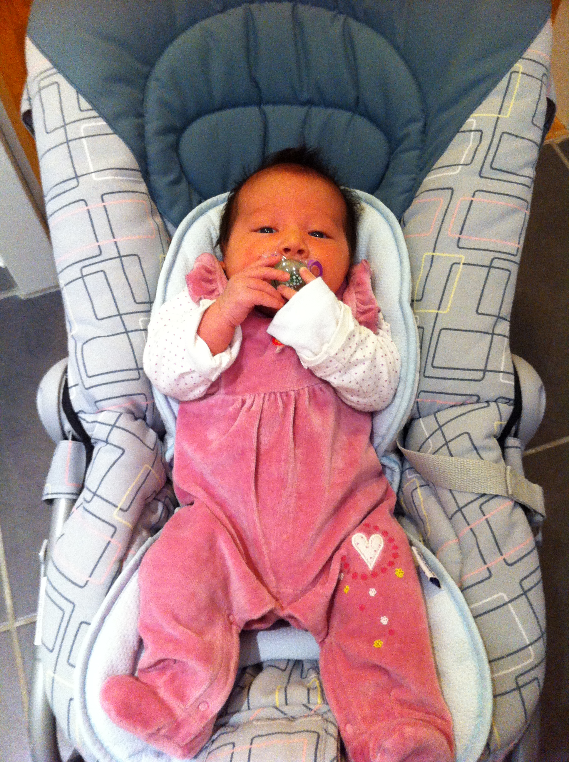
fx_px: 769
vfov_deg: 52.7
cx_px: 284
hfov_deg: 40.6
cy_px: 381
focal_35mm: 35
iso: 200
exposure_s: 1/15
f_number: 2.8
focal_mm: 3.85
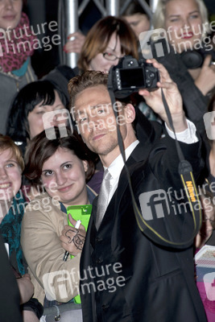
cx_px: 108
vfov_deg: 10.3
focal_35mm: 200
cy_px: 161
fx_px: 1790
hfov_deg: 6.9
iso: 800
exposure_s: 1/200
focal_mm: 200
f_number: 7.1
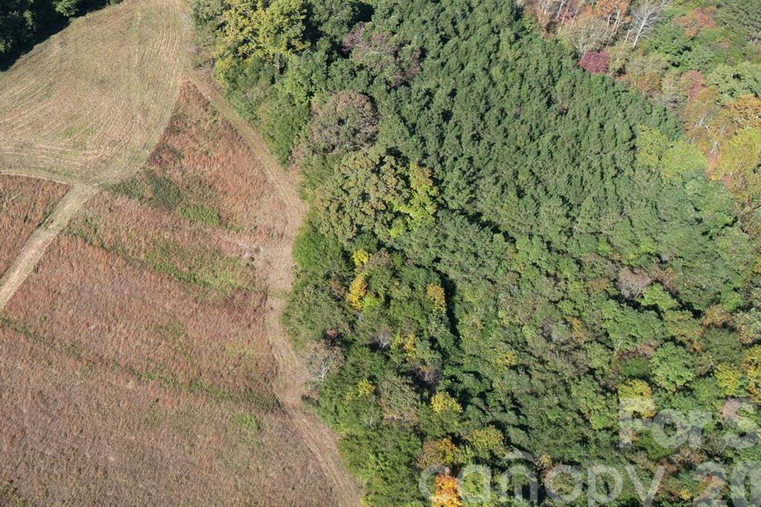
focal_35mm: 42
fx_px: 888
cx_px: 119
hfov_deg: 43.5
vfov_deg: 30.5
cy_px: 54
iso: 100
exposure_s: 1/800
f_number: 2.8
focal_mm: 8.38
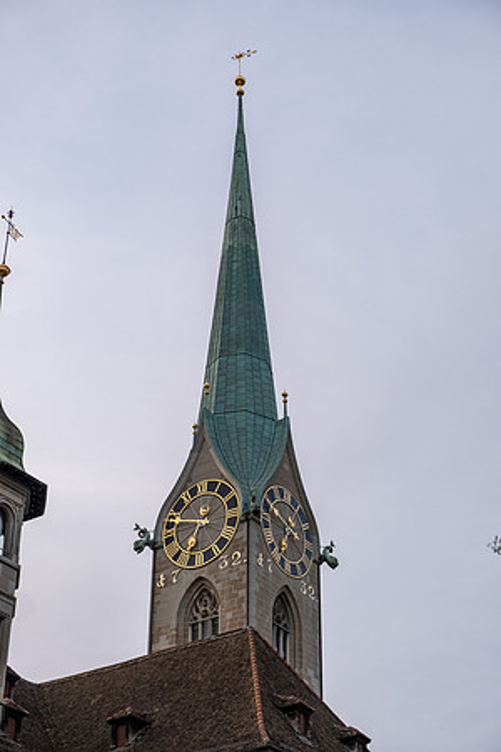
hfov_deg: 21.2
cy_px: 376
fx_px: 1336
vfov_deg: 31.4
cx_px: 250
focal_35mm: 64
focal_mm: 42.7
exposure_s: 1/240
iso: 320
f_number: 4
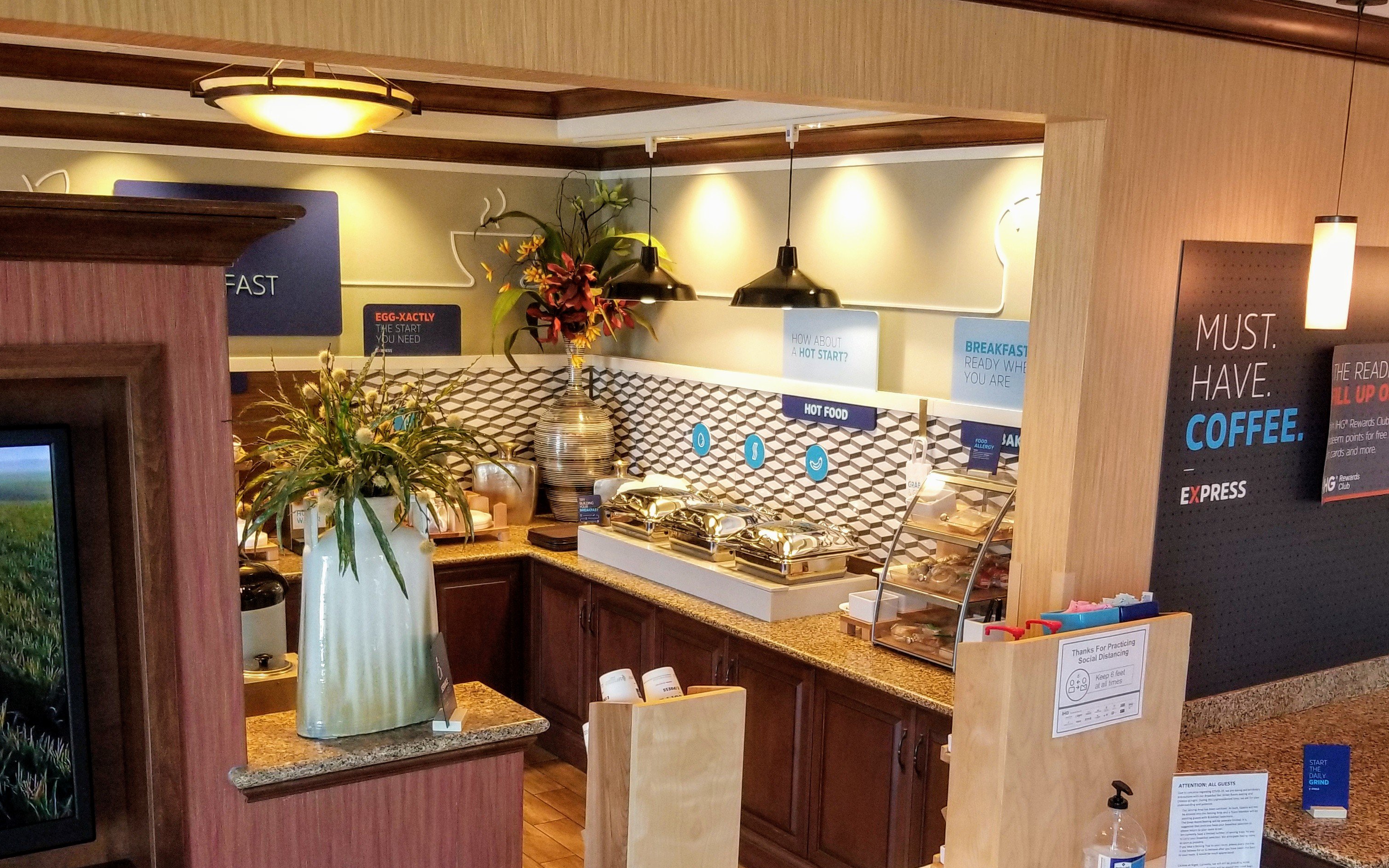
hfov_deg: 52.7
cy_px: 607
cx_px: 716
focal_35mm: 37
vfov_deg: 34.0
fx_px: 1401
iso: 200
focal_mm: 4.25
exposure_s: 1/60
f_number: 1.7
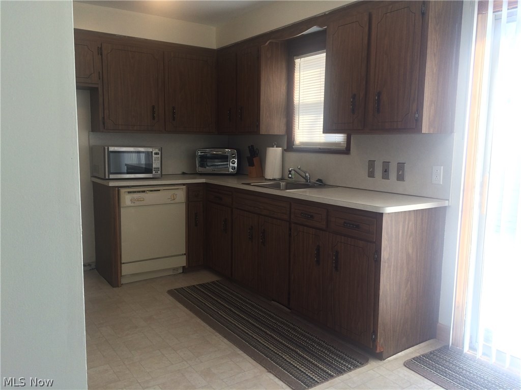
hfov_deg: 61.7
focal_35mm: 29
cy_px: 195
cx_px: 260
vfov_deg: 48.2
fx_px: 436
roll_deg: +0.9
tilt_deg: -9.4
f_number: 2.2
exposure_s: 1/120
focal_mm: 4.15
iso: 64
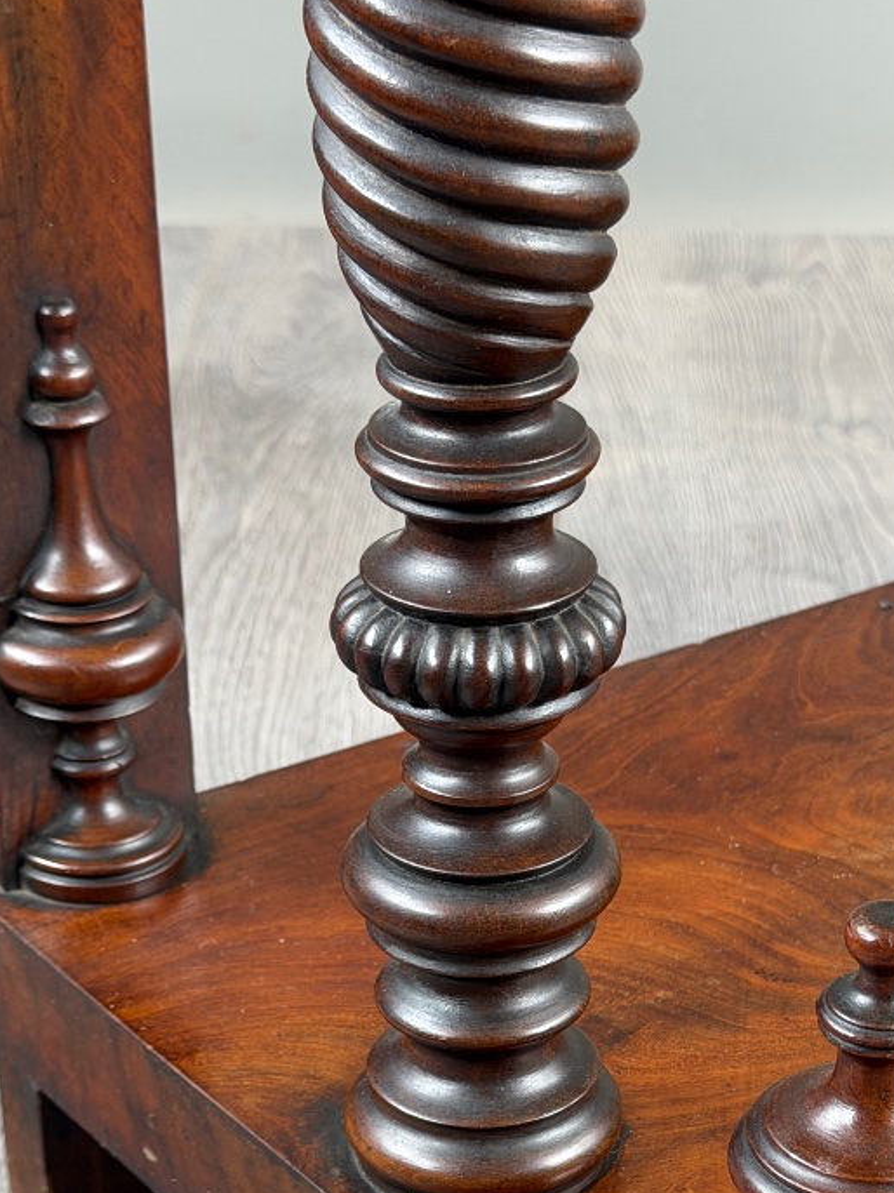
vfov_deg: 22.8
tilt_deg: -31.3
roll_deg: -2.1
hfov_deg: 17.5
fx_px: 2894
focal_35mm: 84
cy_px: 1019
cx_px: 614
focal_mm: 6.76
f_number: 1.78
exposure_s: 1/50
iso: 125
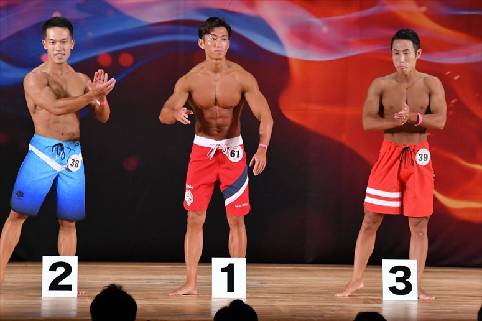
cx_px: 241
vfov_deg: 5.4
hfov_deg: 8.1
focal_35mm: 255
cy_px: 160
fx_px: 3413
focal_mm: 170
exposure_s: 1/400
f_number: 5.6
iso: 3200
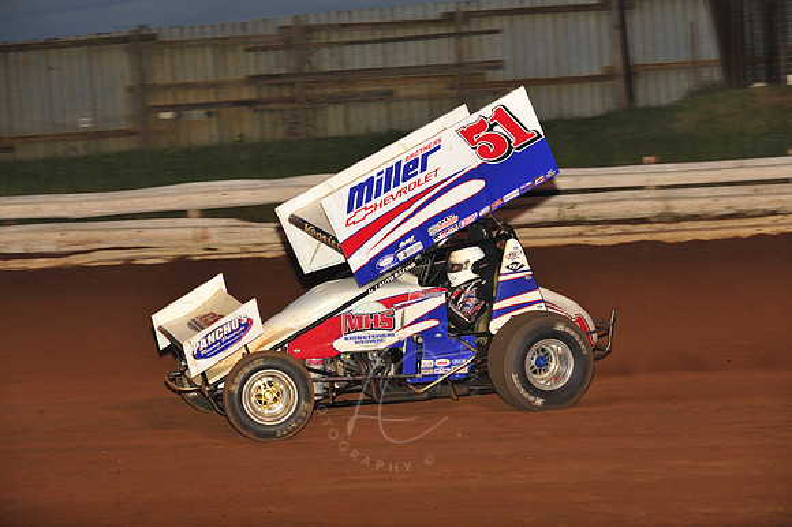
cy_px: 264
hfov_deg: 17.1
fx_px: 2638
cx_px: 396
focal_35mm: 120
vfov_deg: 11.4
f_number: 6.3
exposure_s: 1/320
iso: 800
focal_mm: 120
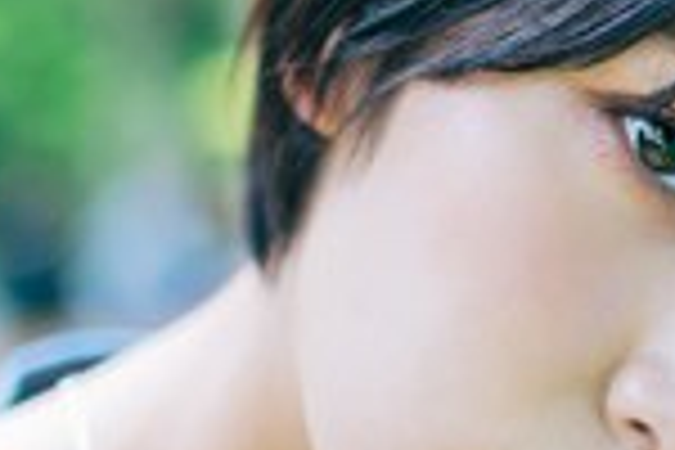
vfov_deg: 7.6
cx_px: 860
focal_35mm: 180
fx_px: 3375
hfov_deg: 11.2
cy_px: 454
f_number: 1.8
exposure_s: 1/1000
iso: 200
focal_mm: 45
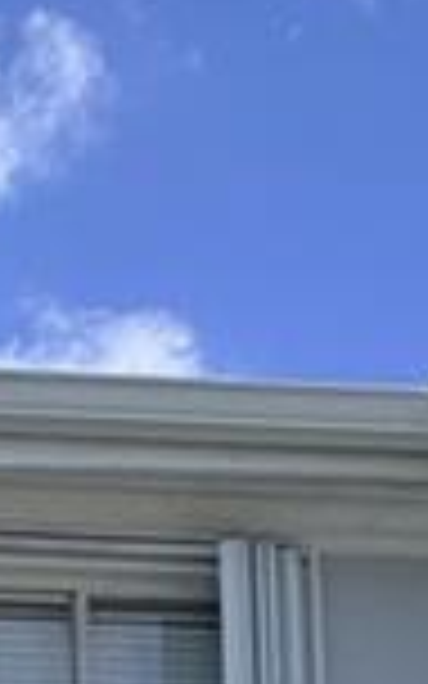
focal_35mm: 117
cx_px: -626
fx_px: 2184
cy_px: 1372
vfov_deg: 14.7
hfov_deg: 9.8
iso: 20
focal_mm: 2.22
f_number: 2.2
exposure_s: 1/901
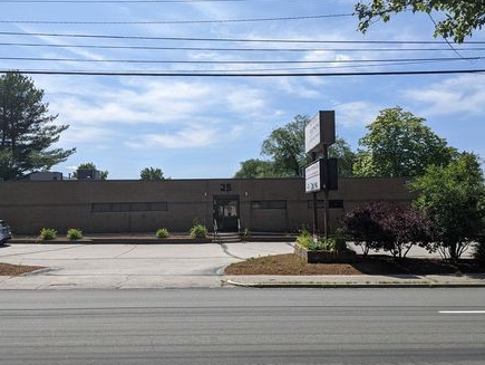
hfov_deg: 58.3
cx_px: 256
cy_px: 178
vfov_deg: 45.5
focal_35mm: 31
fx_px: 435
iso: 61
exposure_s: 1/4695
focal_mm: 4.38
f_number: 1.73
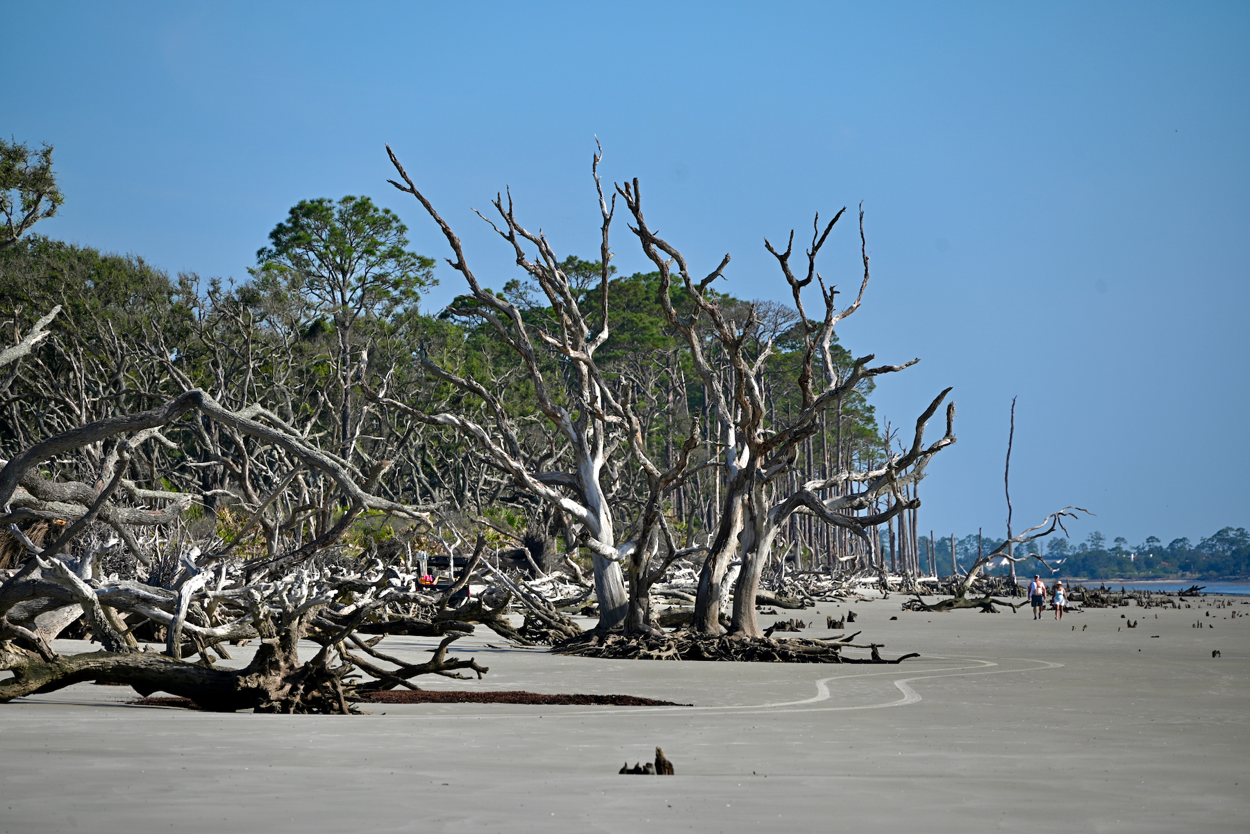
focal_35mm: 200
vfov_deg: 6.9
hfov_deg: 10.3
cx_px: 625
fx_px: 6944
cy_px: 417
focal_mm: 200
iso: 100
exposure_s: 1/250
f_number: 6.3
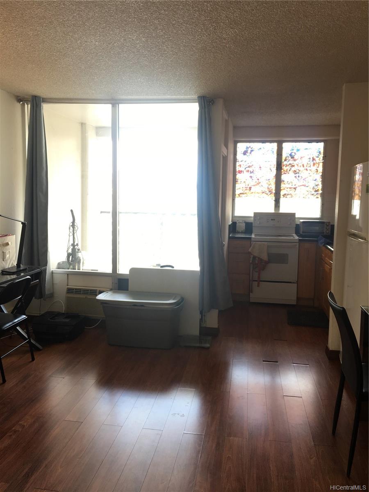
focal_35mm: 29
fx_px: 412
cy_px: 246
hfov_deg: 48.2
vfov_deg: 61.7
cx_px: 184
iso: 25
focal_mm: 4.15
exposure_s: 1/30
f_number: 2.2
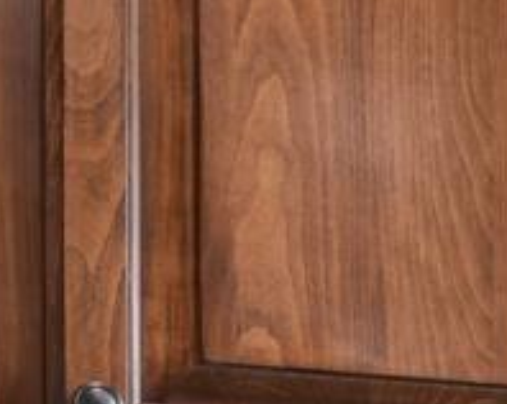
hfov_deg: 14.5
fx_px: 1454
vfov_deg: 14.7
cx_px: 1152
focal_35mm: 97
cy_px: 603
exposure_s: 1/60
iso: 400
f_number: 8
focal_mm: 20
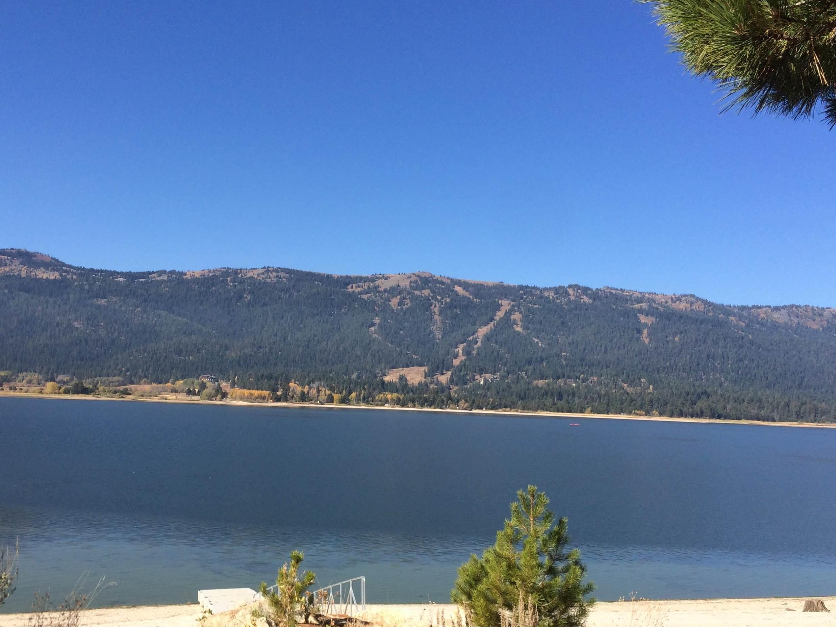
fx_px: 869
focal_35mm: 36
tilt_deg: +3.1
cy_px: 331
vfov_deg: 39.6
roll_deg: -1.0
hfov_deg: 51.3
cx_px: 379
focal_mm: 4.15
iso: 32
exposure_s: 1/2053
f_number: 2.2
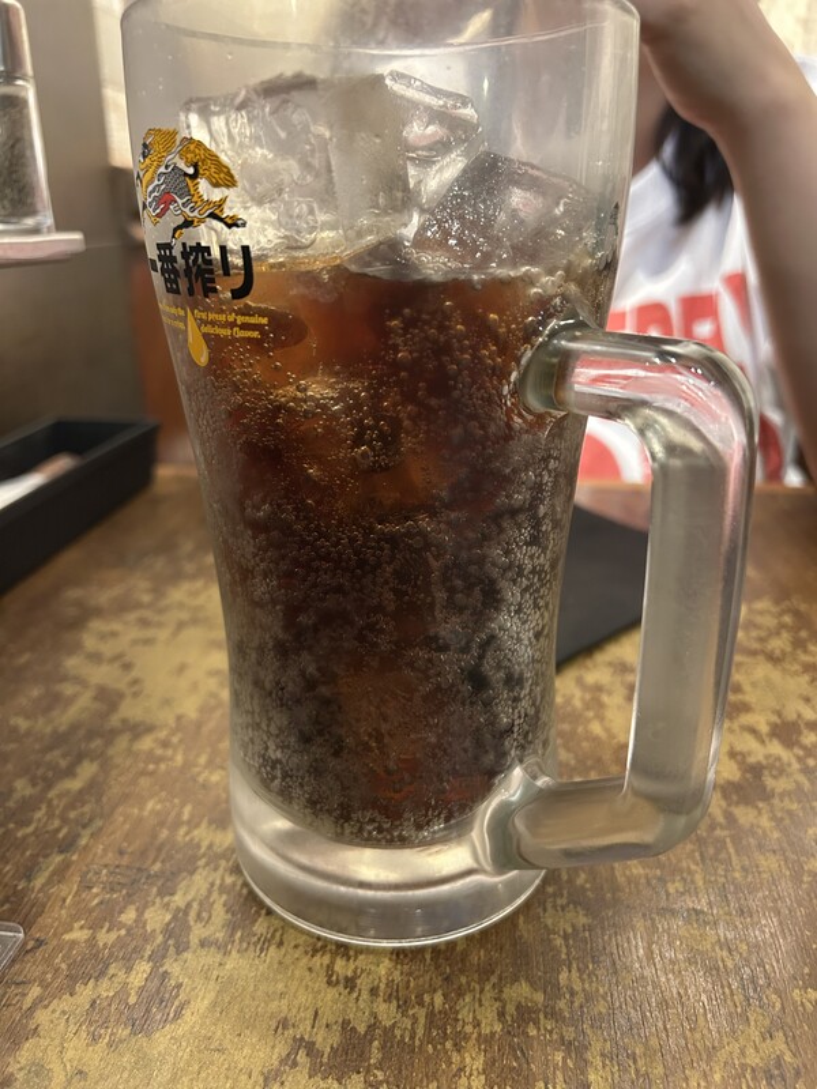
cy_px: 544
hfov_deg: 53.1
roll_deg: -0.2
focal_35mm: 26
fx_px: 818
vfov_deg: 67.3
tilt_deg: -21.6
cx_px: 408
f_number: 1.5
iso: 500
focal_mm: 5.7
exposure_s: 1/33
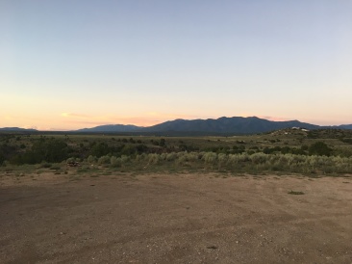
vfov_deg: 48.2
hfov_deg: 61.7
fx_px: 295
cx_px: 176
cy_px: 132
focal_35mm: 29
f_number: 2.2
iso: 25
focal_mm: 4.15
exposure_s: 1/40
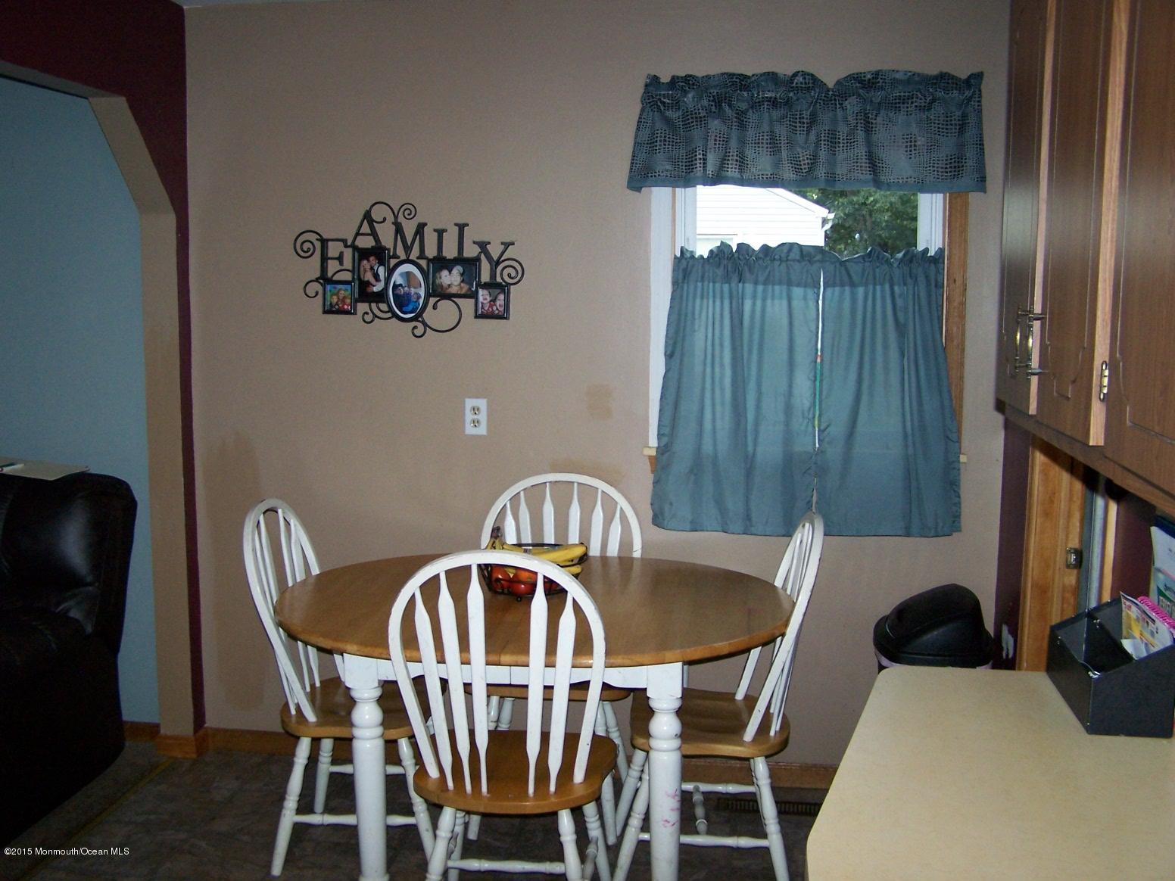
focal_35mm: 38
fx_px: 1290
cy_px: 440
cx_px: 588
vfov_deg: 37.7
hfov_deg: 49.0
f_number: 2.8
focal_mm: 6.3
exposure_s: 1/60
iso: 140
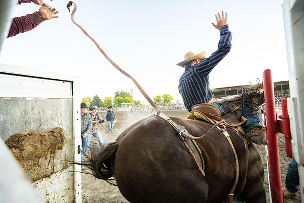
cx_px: 152
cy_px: 102
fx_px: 118
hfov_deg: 104.2
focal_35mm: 14
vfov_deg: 81.2
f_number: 4
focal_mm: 14
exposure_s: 1/500
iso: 4000
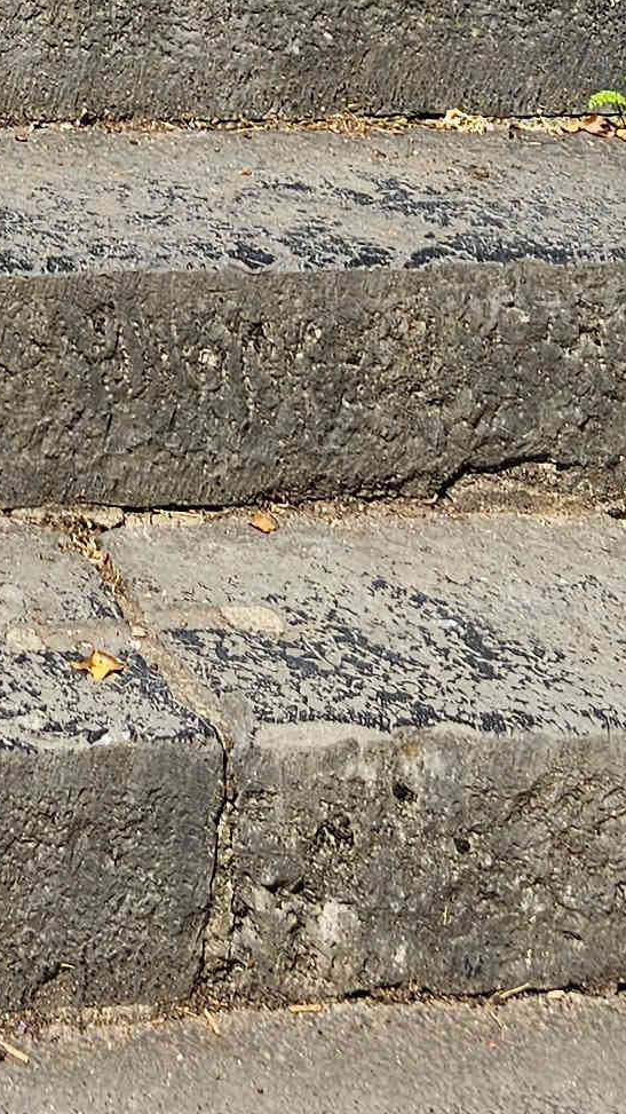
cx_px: -623
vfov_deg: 16.6
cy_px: -993
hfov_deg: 10.8
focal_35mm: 103
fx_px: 3041
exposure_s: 1/711
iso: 10
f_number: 1.7
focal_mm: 6.3
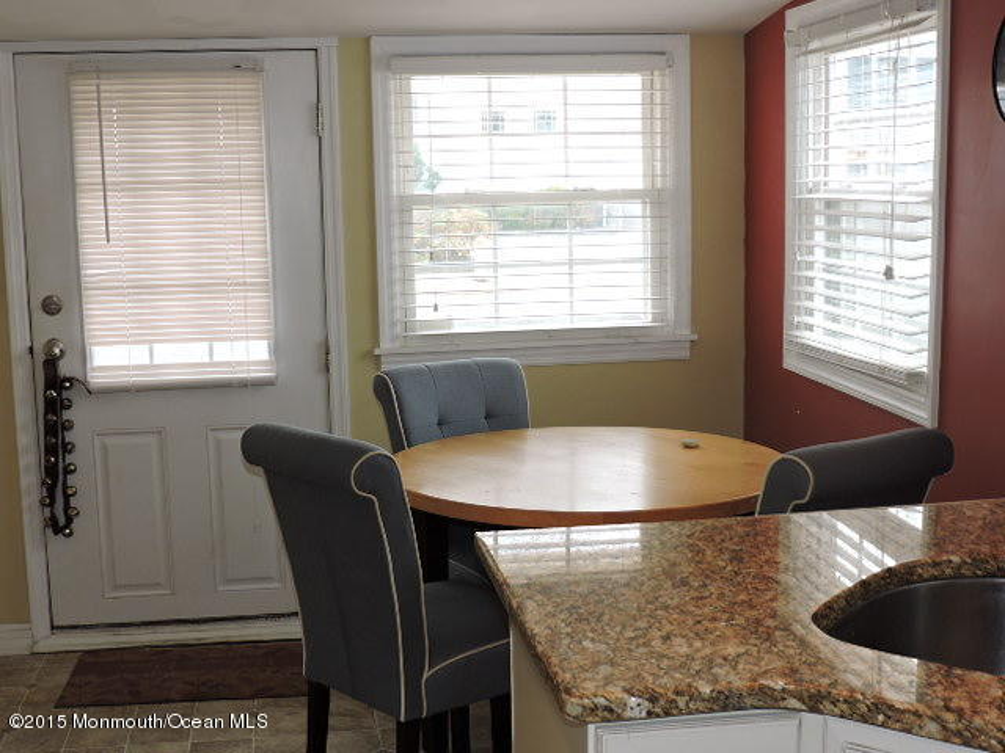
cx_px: 502
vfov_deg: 30.9
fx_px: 1365
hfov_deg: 40.4
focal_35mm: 47
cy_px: 376
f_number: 3.5
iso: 100
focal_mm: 8.4
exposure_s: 1/30
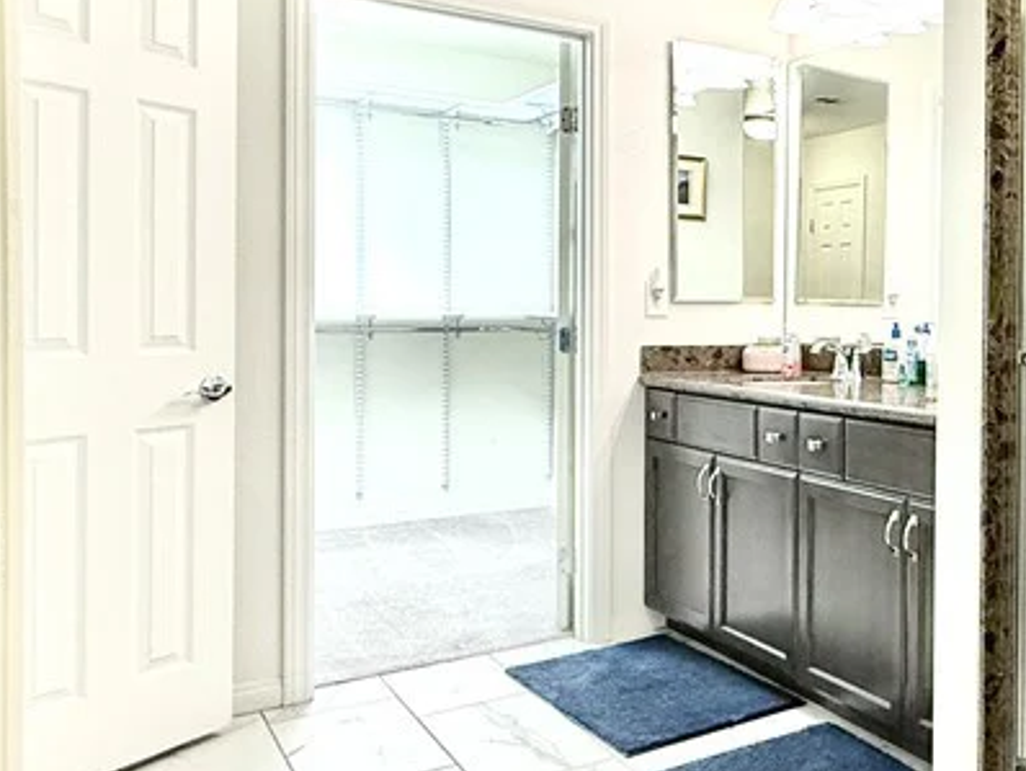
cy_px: 322
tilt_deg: -0.6
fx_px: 1068
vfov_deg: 39.6
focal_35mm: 36
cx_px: 1036
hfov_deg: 43.6
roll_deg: -0.9
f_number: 2.2
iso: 250
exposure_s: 1/120
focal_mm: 2.22
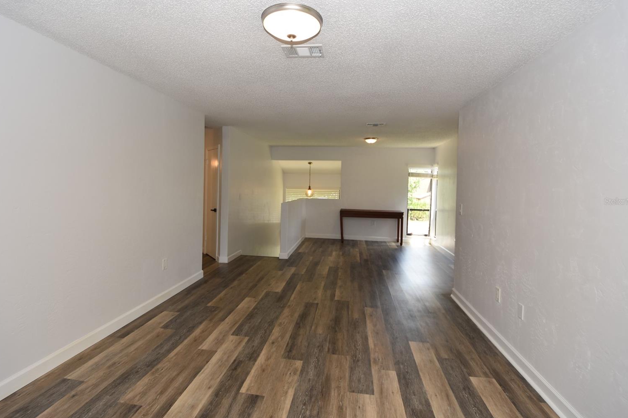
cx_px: 308
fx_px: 306
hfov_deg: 91.5
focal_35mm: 18
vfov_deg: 68.7
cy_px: 201
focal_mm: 11
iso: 200
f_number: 4
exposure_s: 1/60
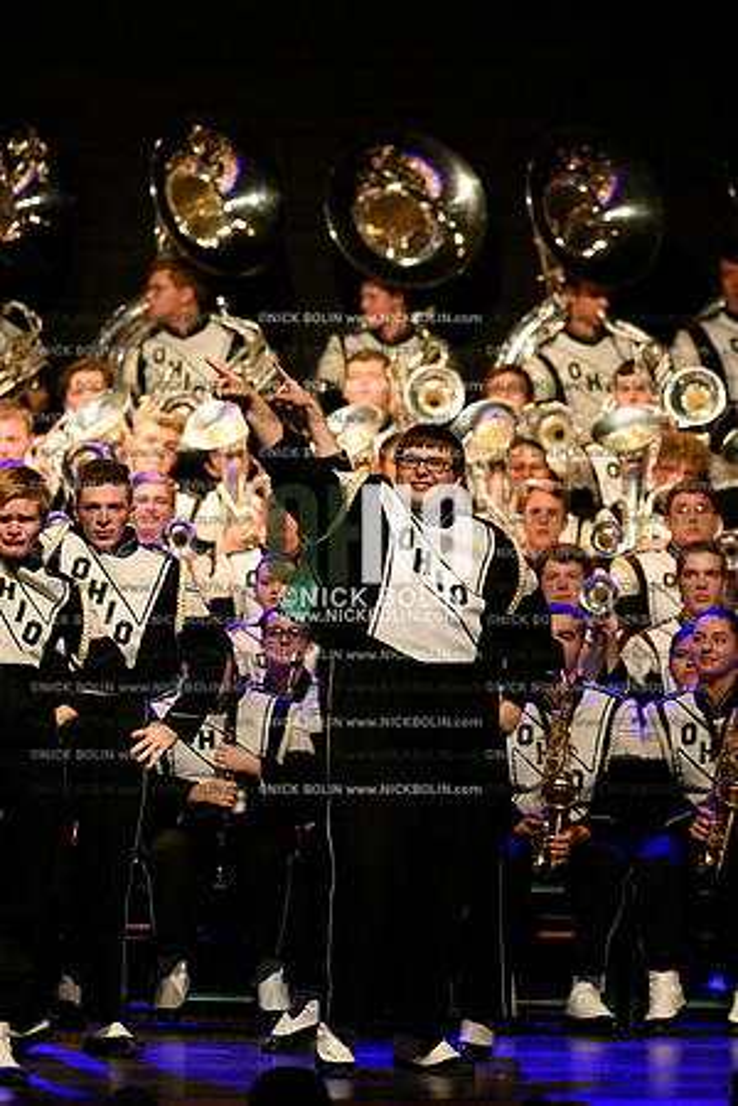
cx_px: 369
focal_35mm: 300
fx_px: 9224
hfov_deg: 4.6
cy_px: 553
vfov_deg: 6.9
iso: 6400
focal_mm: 300
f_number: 4
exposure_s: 1/500
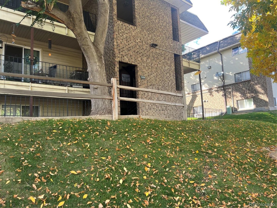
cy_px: 104
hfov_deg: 67.3
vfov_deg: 53.1
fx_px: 208
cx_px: 138
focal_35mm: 26
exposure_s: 1/250
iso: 40
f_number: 1.5
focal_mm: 5.7
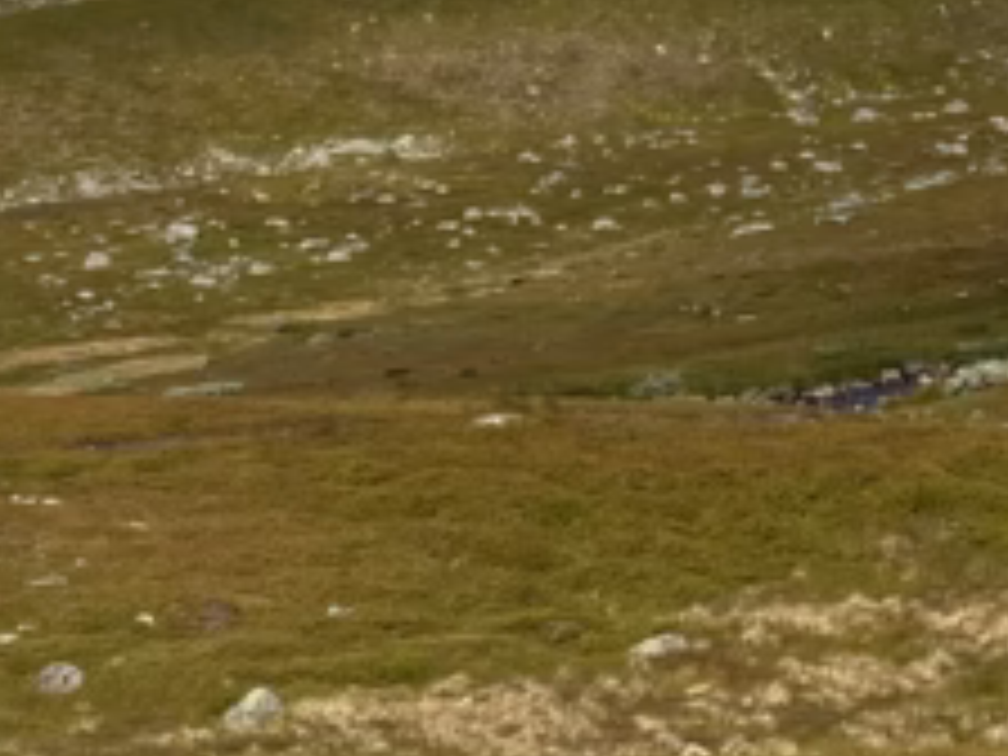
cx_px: 878
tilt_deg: +3.5
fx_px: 3727
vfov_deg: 11.2
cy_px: -306
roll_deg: +4.2
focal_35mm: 128
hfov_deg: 15.3
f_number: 1.8
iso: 32
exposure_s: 1/4049
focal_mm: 3.99
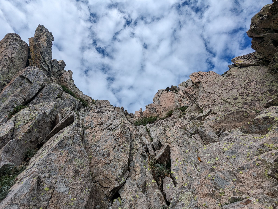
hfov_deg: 94.4
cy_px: 104
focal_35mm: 16
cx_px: 139
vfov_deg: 78.2
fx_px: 129
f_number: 2.2
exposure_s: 1/1754
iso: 50
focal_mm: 2.35
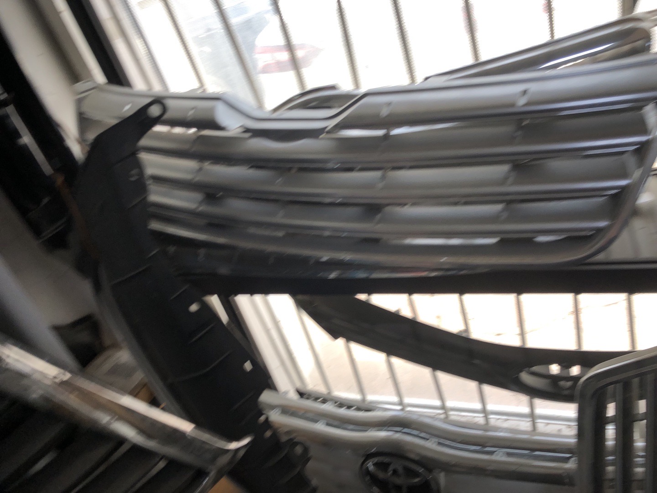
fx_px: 531
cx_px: 328
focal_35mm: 28
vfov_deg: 49.7
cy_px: 246
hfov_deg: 63.4
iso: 40
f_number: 1.8
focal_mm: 4
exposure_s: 1/120
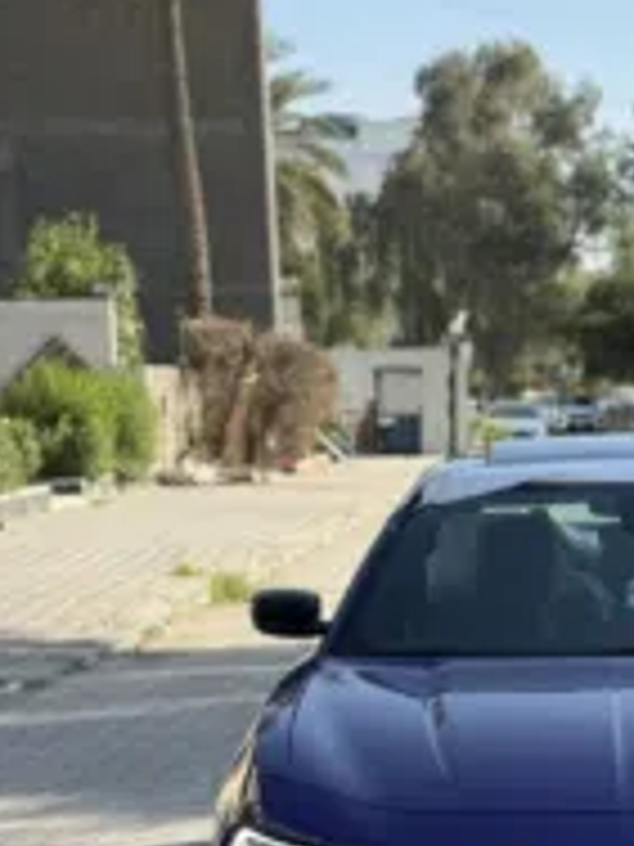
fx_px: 2491
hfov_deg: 14.2
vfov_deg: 19.1
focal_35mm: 102
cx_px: 665
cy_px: 657
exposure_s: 1/3226
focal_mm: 6.76
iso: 100
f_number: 1.78
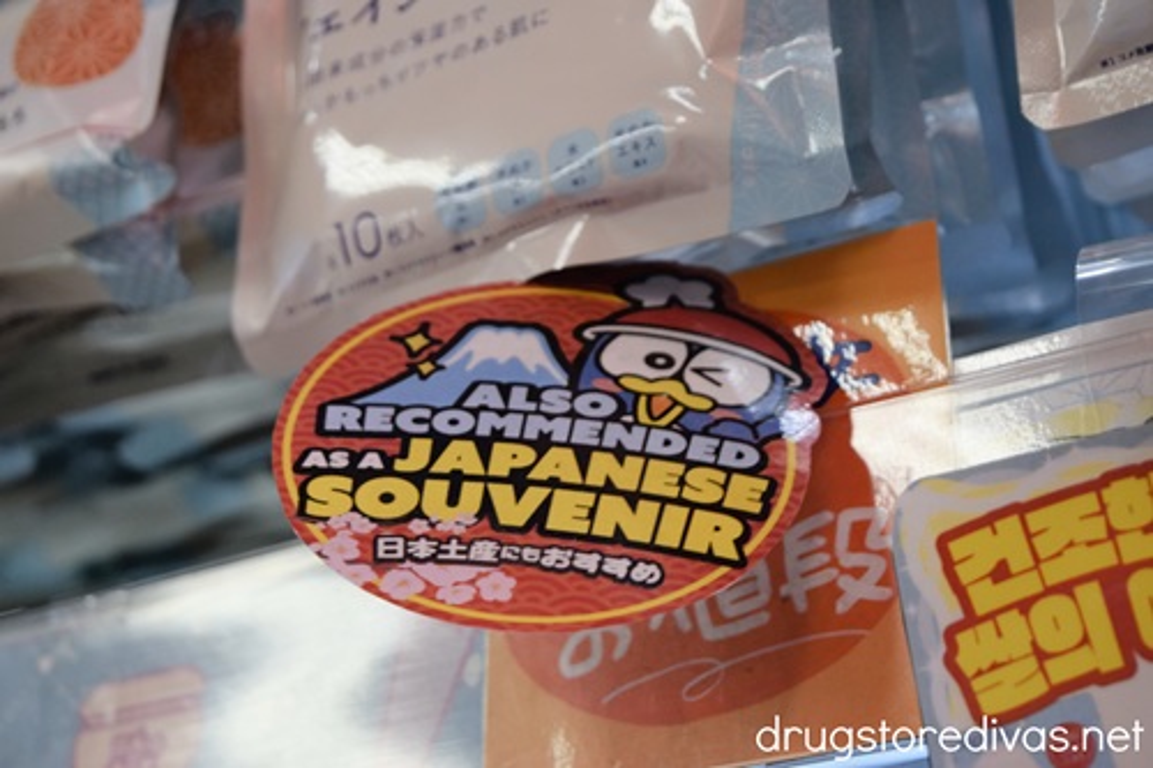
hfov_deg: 28.1
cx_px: 576
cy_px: 384
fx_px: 2305
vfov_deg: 18.9
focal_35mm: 72
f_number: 5.3
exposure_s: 1/100
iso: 400
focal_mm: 48
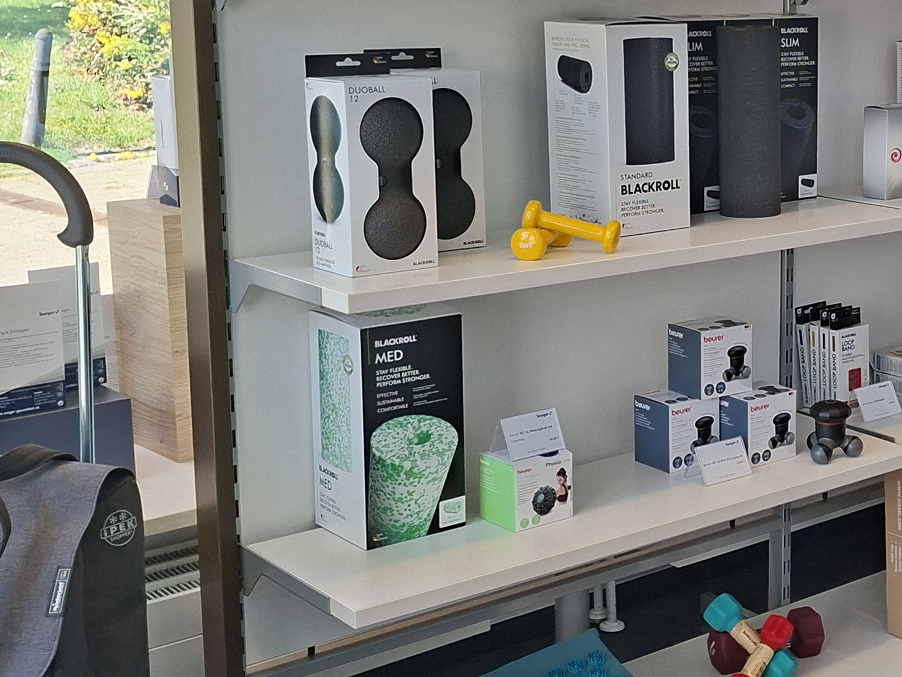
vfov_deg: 23.9
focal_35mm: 61
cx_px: 876
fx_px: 1589
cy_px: 238
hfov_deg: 29.8
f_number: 1.8
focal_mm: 5.54
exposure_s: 1/228
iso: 50
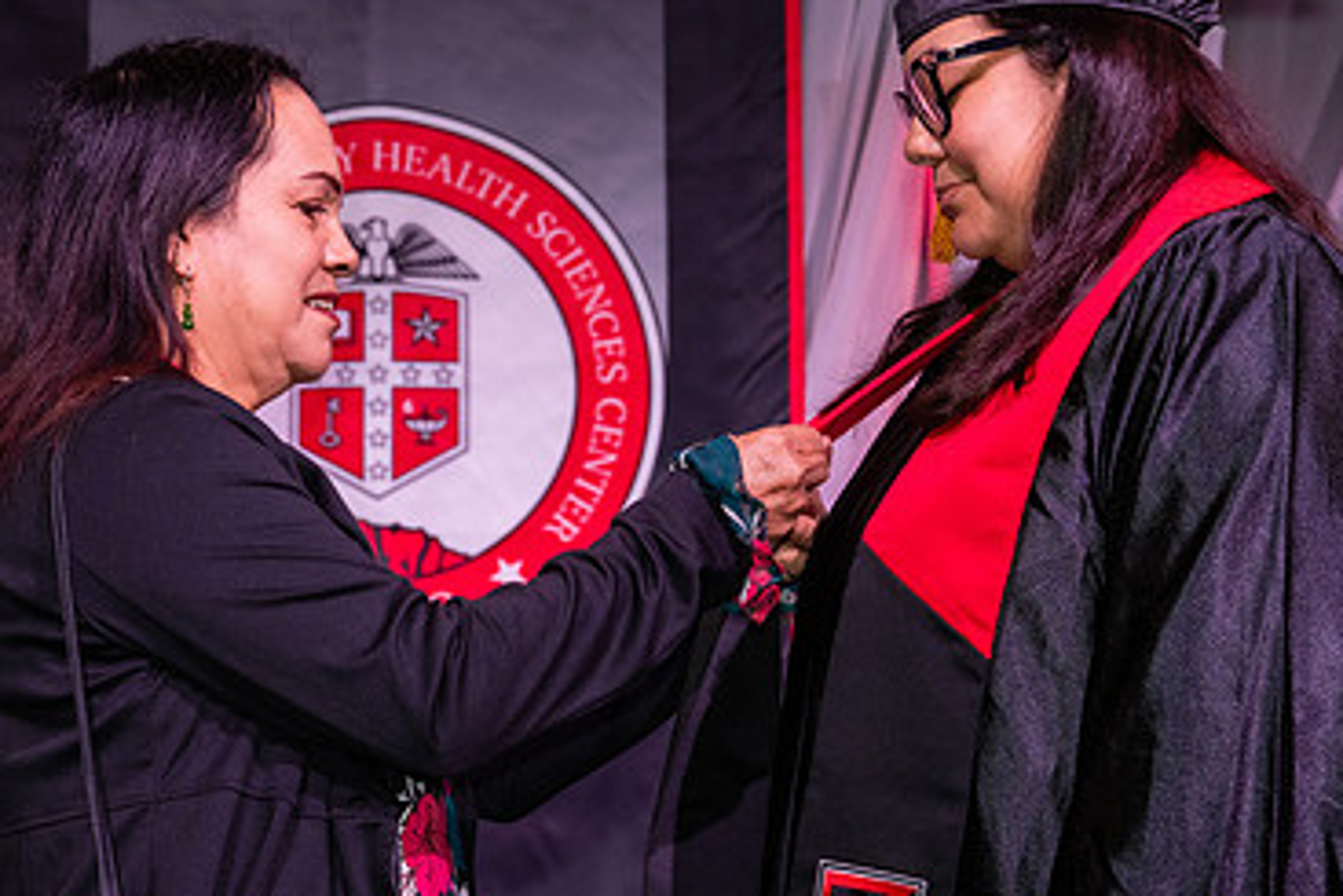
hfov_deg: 14.4
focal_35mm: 142
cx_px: 675
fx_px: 5299
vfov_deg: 9.7
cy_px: 482
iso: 800
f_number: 5.6
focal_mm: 70
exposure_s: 1/160
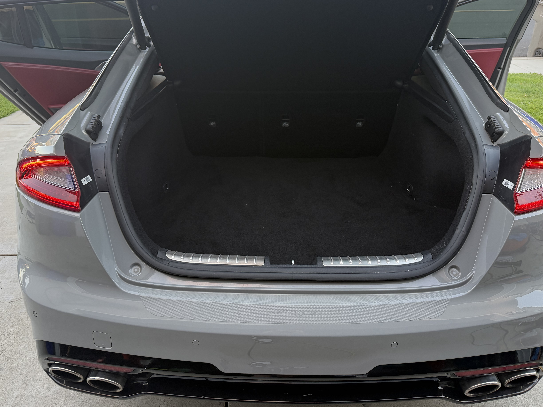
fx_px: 439
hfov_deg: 63.4
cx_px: 271
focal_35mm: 28
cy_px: 188
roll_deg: +0.0
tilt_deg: -28.4
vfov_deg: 49.7
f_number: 1.78
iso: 200
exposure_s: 1/77
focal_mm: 6.76
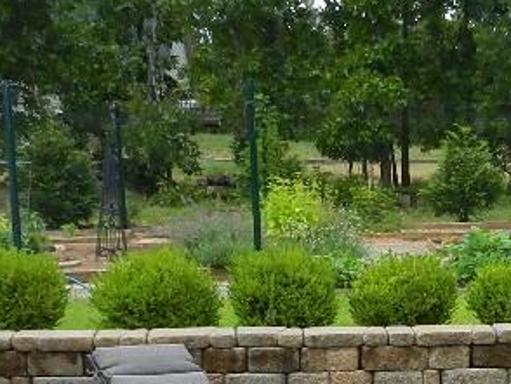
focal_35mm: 101
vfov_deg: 14.3
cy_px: 424
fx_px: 1492
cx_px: 601
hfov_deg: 18.5
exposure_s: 1/640
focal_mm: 5.1
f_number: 3.6
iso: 160
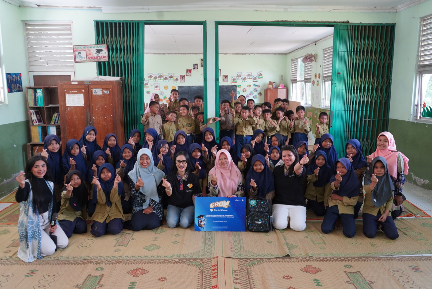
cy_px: 144
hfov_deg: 65.4
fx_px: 336
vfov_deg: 46.5
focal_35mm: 28
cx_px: 216
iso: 2000
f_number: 4
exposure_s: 1/160
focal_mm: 28
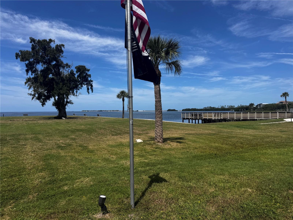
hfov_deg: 71.6
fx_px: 203
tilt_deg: +2.1
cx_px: 146
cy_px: 110
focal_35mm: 24
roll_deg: +0.3
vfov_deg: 56.8
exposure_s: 1/7092
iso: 80
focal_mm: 6.76
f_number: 1.78
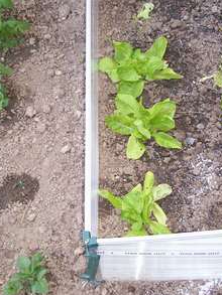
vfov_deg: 35.4
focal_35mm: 54
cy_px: 124
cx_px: 126
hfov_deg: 27.0
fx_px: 461
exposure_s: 1/64
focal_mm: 6
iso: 80
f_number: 2.7
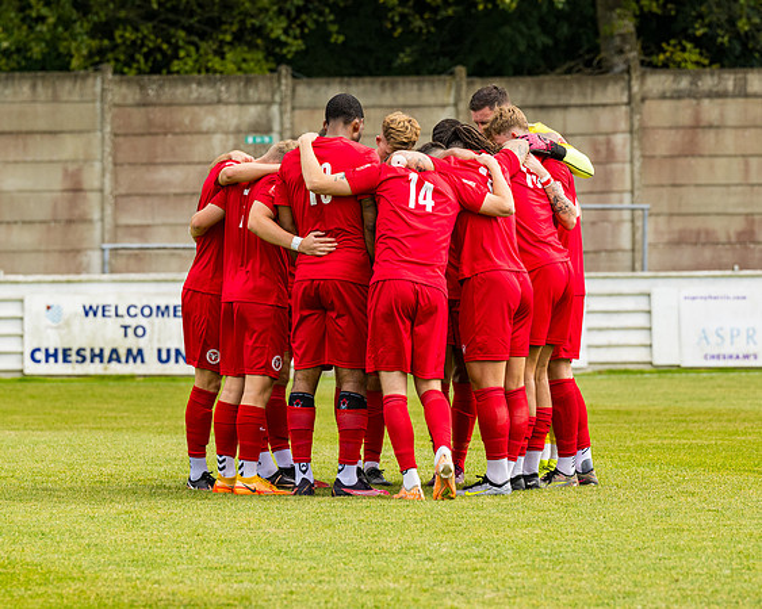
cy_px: 287
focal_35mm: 351
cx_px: 411
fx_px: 7923
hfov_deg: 5.5
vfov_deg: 4.4
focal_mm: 200
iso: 400
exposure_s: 1/1250
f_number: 5
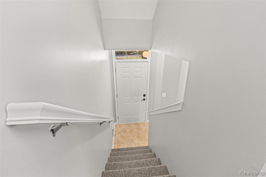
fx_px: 118
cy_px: 88
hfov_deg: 96.8
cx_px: 133
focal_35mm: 16
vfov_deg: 73.7
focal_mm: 16
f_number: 8
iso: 400
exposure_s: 1/1.67
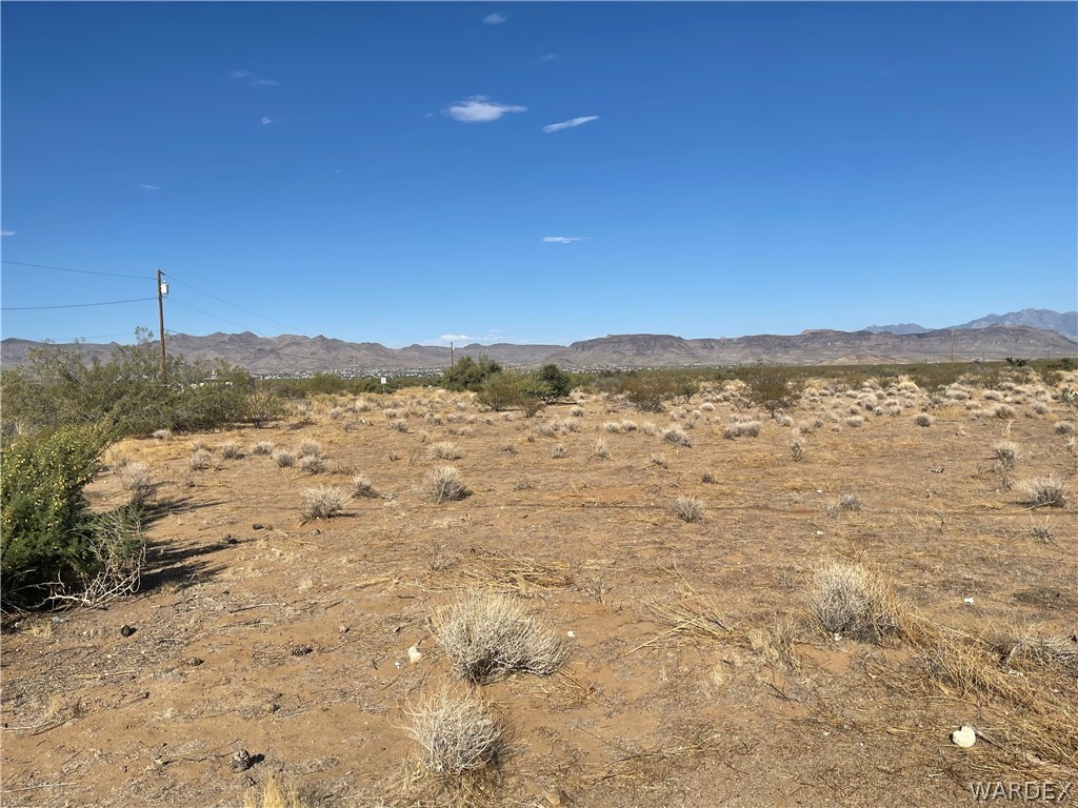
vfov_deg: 53.1
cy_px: 404
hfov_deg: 67.3
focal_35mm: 26
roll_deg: +2.1
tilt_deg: -2.9
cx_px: 539
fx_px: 810
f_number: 1.6
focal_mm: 5.1
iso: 32
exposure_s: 1/5376
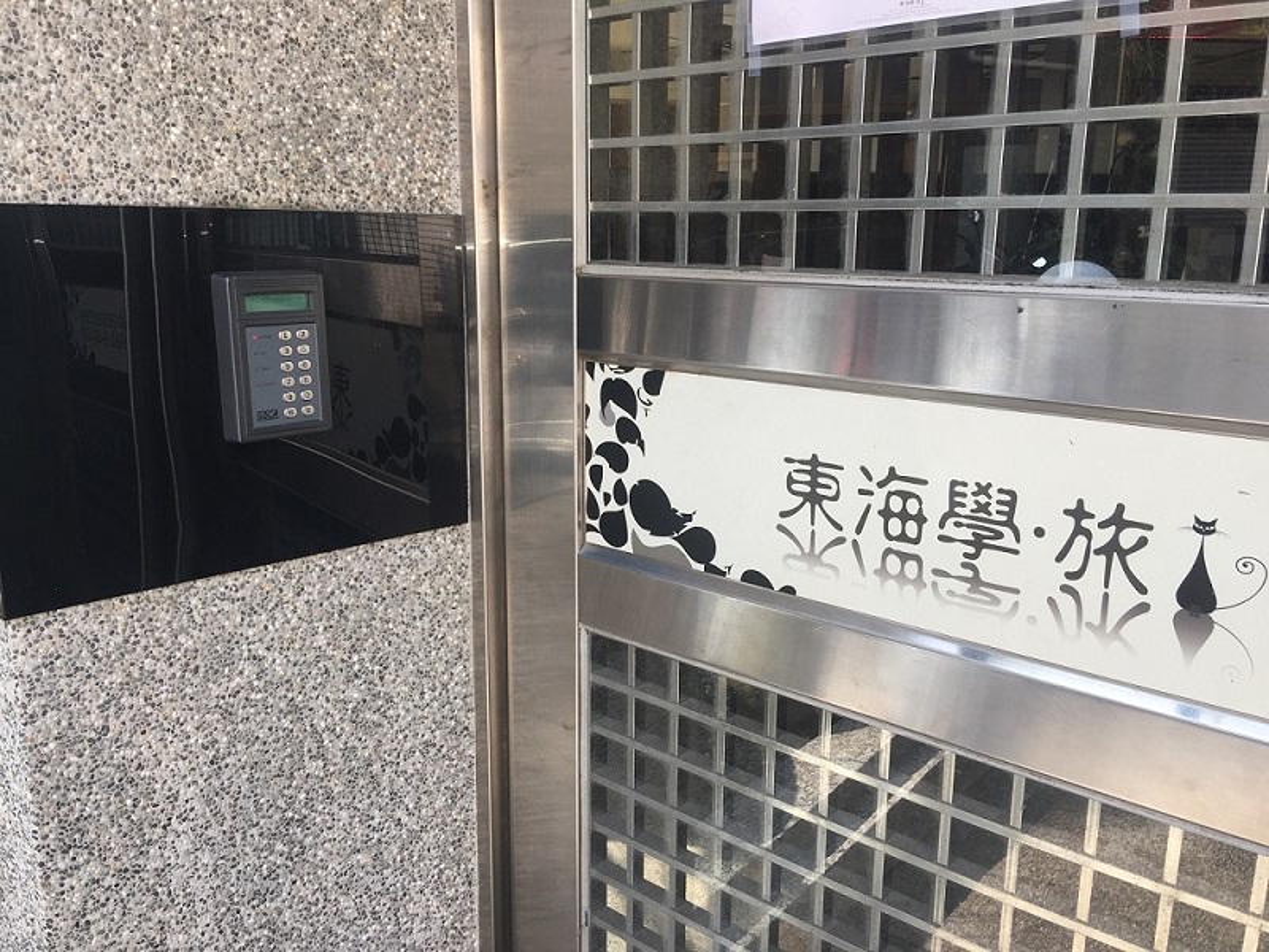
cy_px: 476
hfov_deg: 61.7
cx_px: 634
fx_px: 1063
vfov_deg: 48.2
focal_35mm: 29
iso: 32
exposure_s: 1/120
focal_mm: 4.15
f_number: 2.2
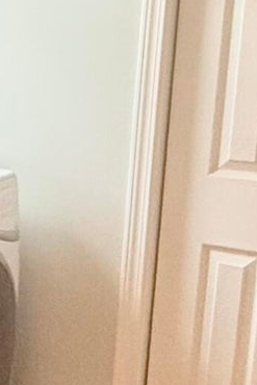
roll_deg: -0.7
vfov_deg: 24.2
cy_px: 189
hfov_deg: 14.3
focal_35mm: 84
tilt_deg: -10.9
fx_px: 899
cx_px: -210
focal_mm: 2.22
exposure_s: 1/60
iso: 500
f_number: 2.2
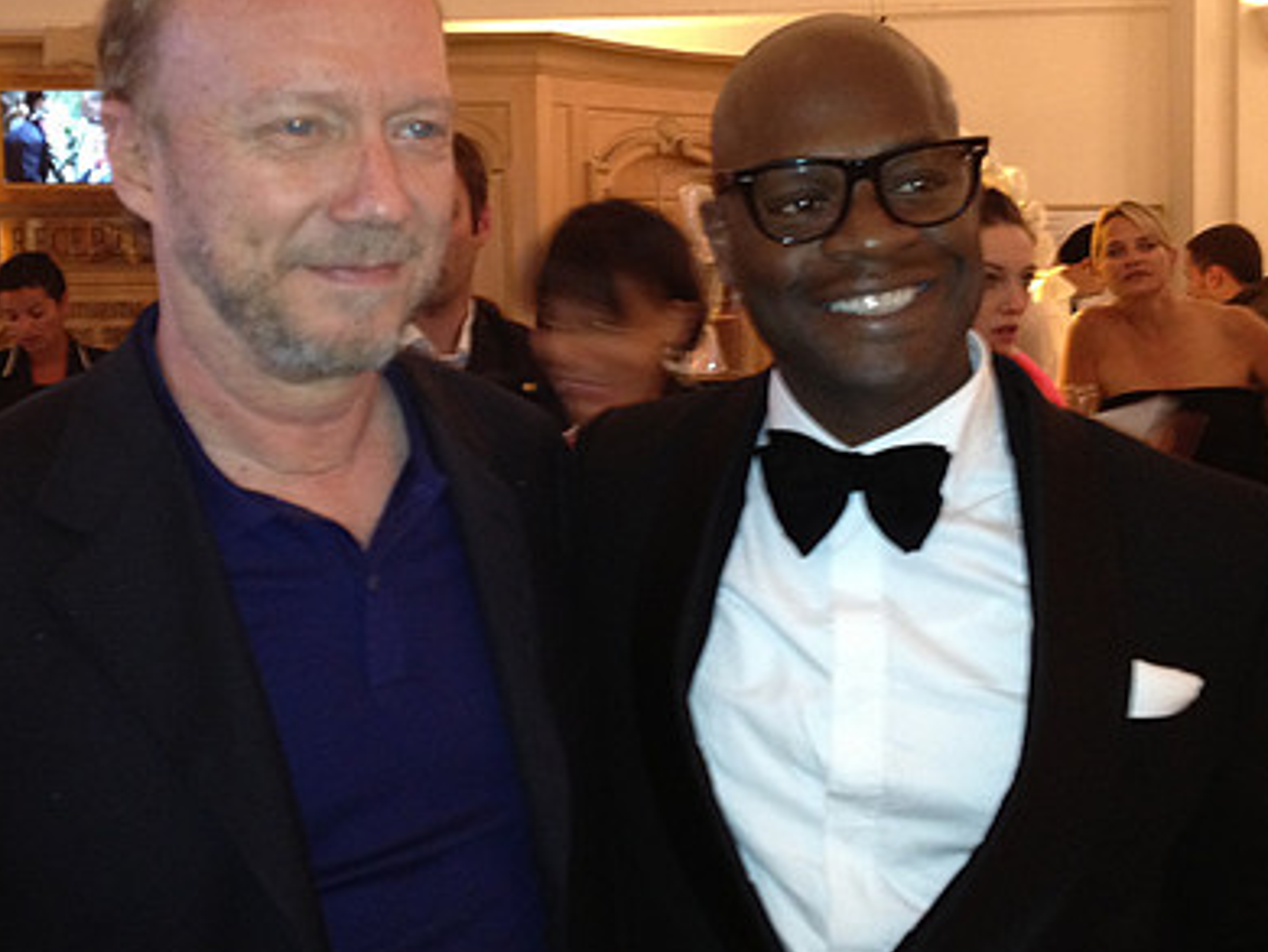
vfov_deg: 28.0
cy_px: 382
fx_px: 1906
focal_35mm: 52
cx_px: 543
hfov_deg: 36.7
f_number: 2.4
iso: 200
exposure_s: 1/17
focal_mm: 4.28
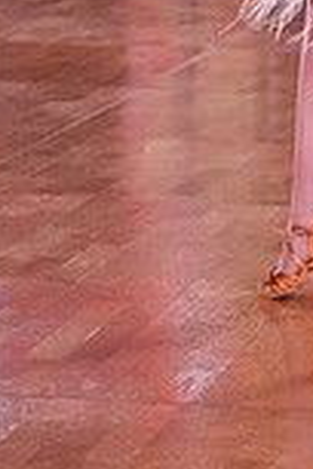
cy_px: -233
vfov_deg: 6.4
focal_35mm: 318
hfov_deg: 4.3
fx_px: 4147
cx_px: 164
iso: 2000
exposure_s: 1/200
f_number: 5
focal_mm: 84
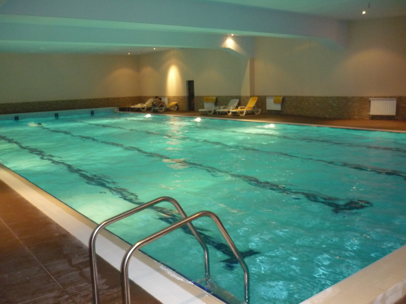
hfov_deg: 55.4
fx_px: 387
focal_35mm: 33
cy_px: 152
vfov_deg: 42.9
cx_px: 203
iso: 500
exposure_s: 1/8
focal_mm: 5.5
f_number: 2.8
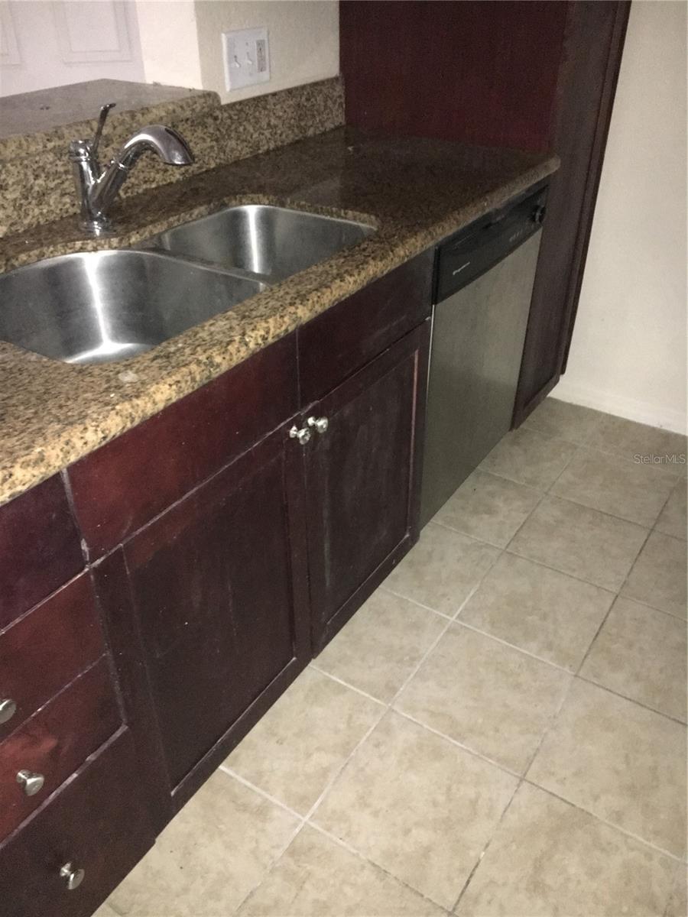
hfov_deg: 48.2
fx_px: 769
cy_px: 458
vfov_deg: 61.7
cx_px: 344
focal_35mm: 29
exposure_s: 1/16
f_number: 2.2
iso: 400
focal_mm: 4.15
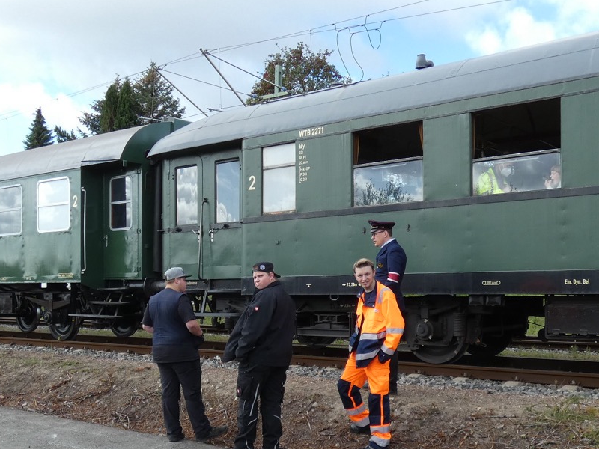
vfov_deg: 35.7
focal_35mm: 40
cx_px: 303
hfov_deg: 46.8
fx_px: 692
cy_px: 290
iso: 80
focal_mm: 3.6
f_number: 2.8
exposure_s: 1/500
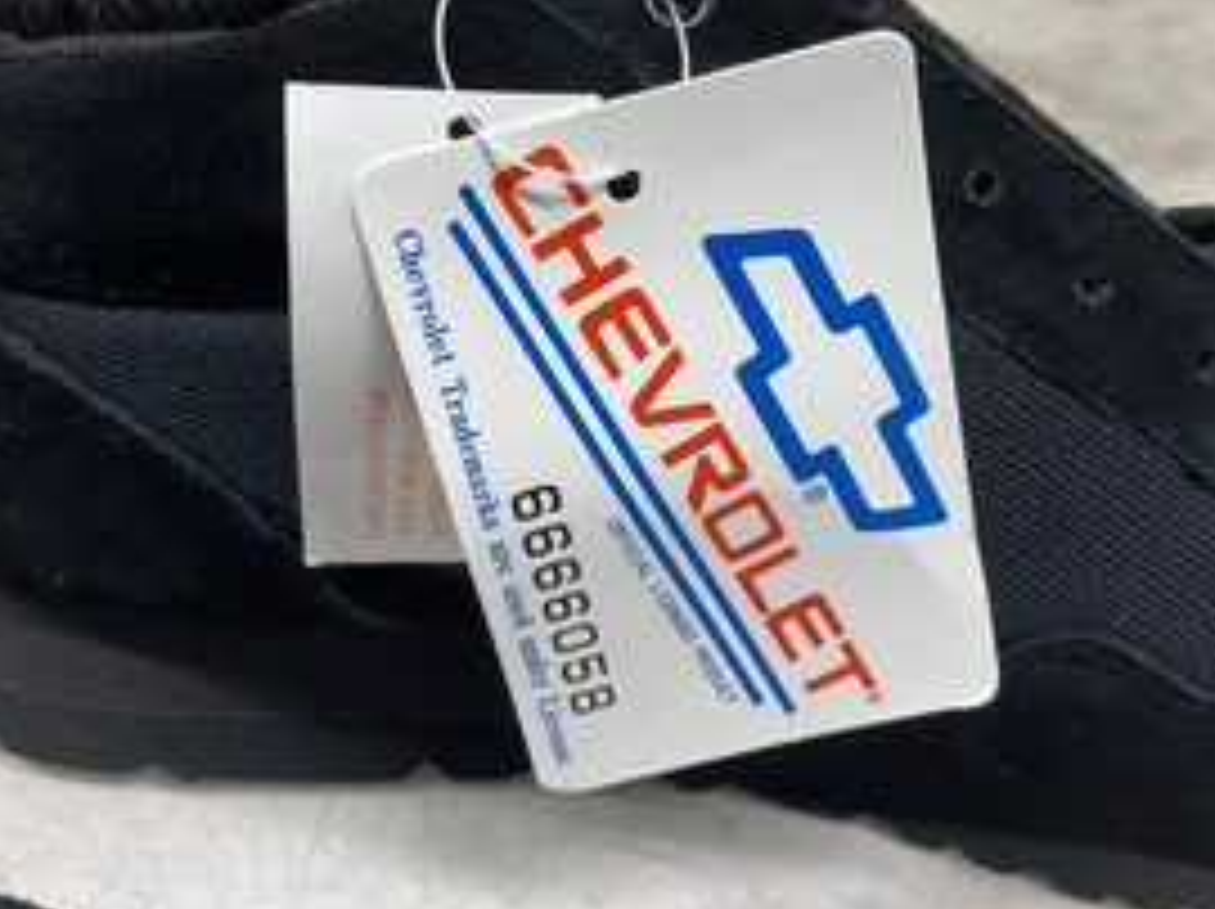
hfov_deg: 43.9
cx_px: 567
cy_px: 306
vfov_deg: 33.3
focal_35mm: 43
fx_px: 1508
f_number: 1.8
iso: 64
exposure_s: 1/120
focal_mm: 3
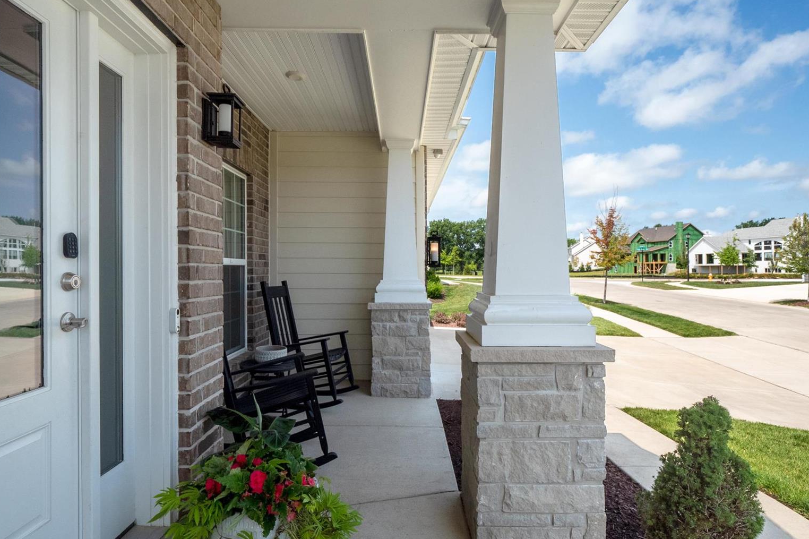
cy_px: 270
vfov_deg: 59.5
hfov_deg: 81.2
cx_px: 409
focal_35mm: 21
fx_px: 472
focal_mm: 10
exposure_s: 1/640
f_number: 8
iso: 400
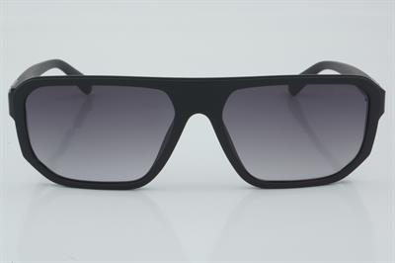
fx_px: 904
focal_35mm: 82
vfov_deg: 16.5
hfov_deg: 24.6
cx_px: 198
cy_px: 132
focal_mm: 55
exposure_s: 1/4
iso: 100
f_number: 32
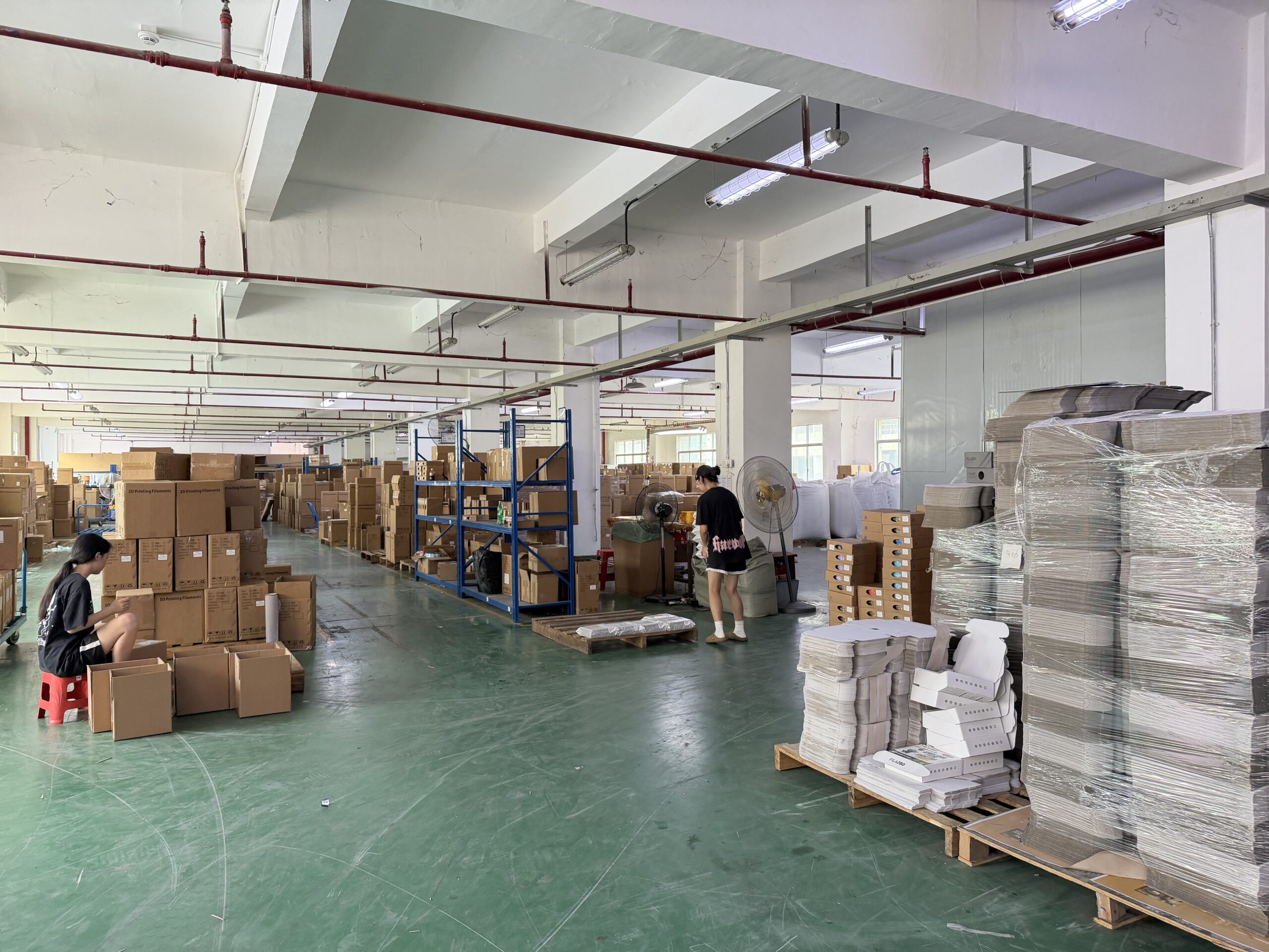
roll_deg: +0.7
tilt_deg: -0.1
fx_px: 880
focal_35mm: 24
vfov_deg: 56.8
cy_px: 476
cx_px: 634
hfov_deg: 71.6
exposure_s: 1/100
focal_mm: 6.76
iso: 160
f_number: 1.78
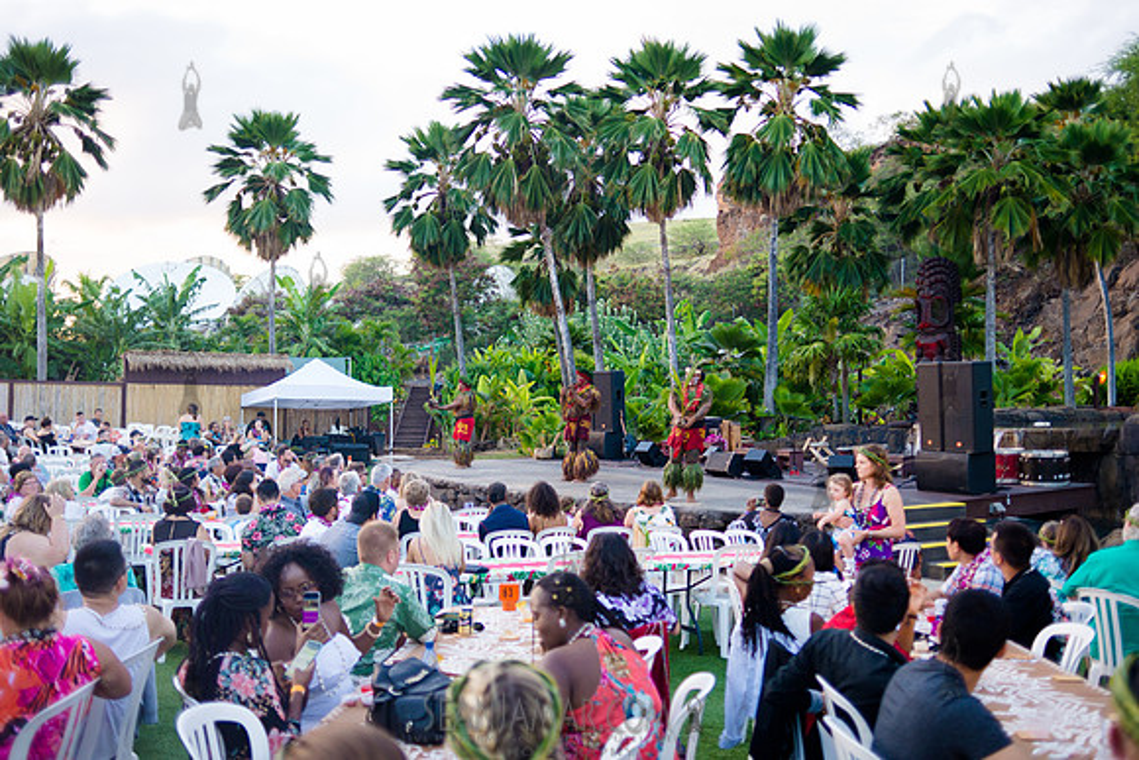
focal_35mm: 35
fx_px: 1108
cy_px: 380
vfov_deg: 37.9
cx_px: 570
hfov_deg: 54.4
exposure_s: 1/500
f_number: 2.5
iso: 800
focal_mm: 35
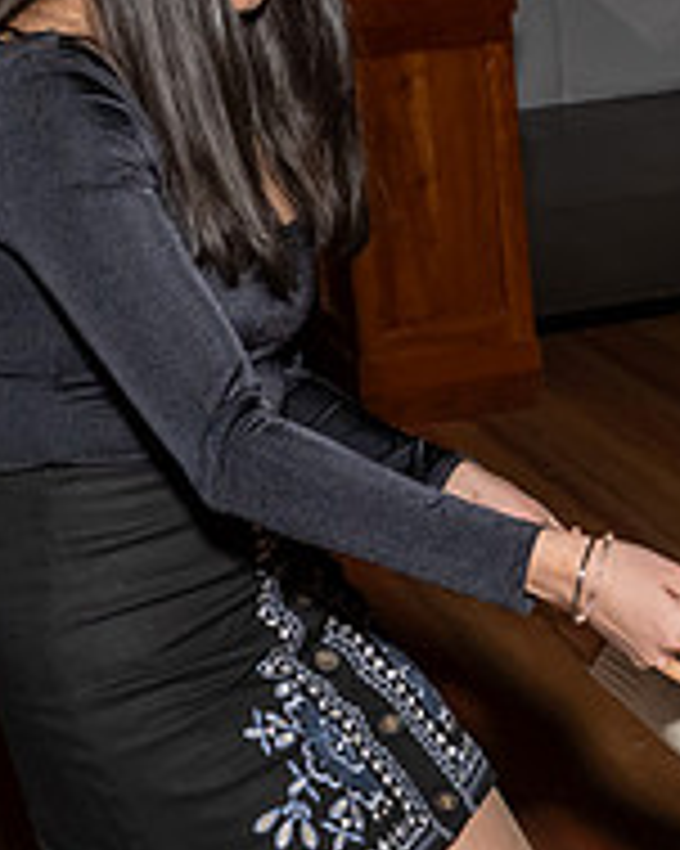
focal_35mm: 97
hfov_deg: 15.6
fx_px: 2442
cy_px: 375
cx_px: 637
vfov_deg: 19.8
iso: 1000
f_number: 8
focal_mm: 17
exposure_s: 1/250
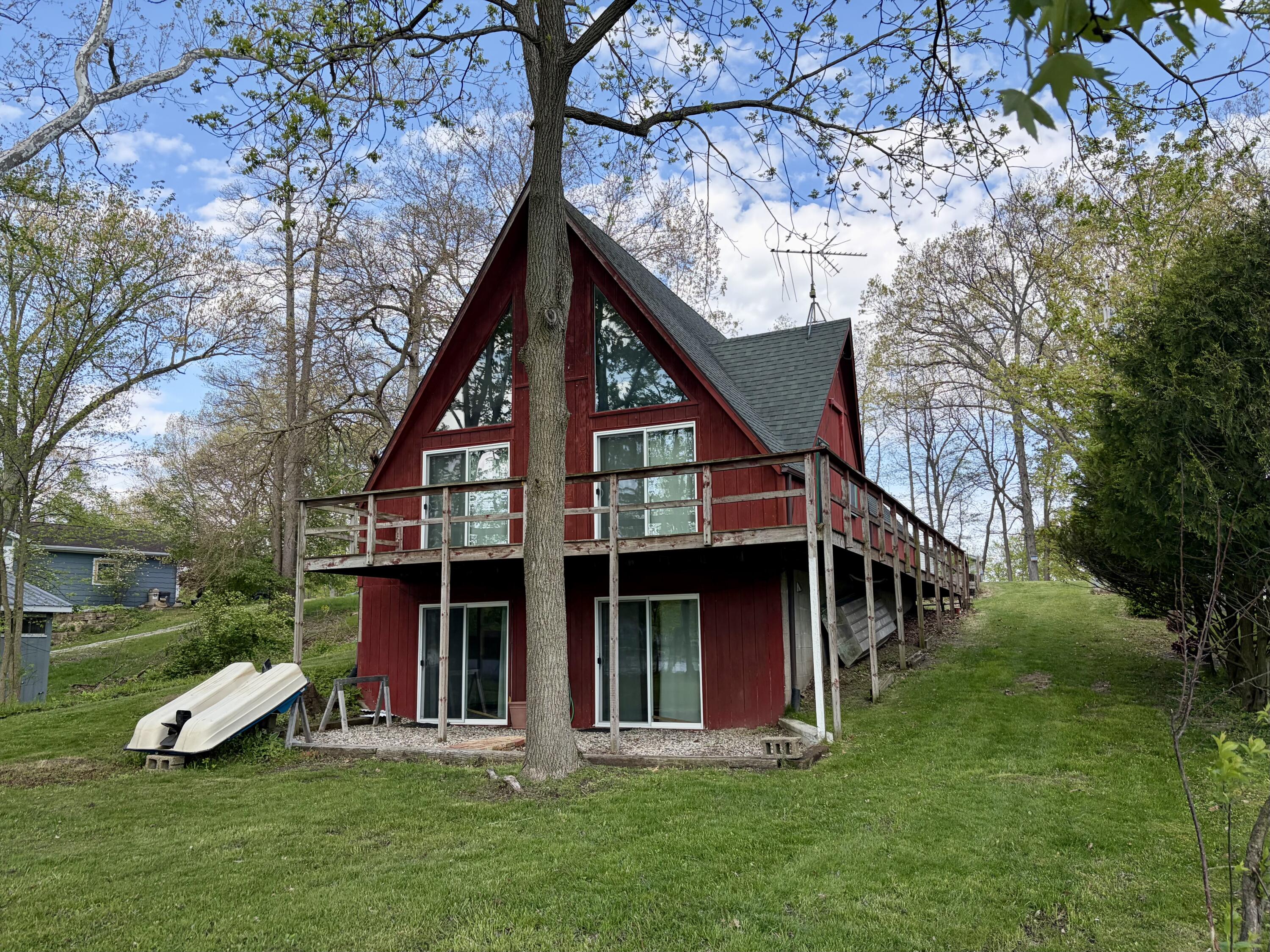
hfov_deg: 67.3
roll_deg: +1.1
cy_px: 476
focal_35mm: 26
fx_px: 954
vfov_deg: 53.1
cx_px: 635
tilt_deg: +9.4
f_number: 1.6
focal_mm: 5.96
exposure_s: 1/1393
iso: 64
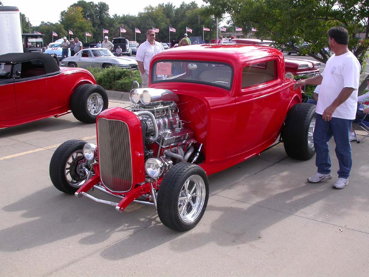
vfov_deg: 37.7
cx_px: 184
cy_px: 138
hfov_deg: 49.0
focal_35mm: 38
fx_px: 405
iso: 100
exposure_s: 1/261
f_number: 6
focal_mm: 7.85
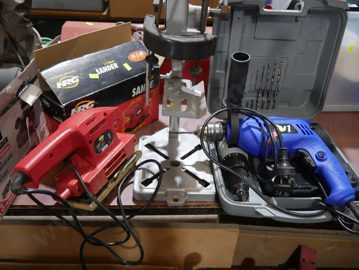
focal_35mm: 28
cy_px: 135
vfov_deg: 49.8
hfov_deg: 63.4
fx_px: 291
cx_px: 180
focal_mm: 14
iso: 500
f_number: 3.5
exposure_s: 1/60
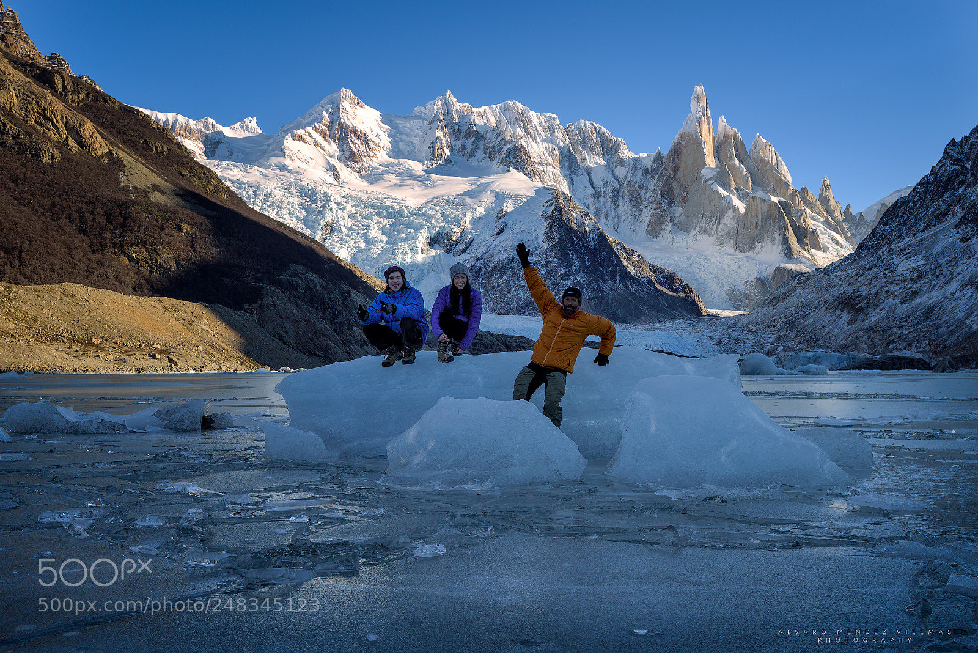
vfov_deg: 37.9
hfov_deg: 54.4
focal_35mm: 35
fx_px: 951
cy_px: 326
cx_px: 489
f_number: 11
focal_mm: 35
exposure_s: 1/100
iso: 80
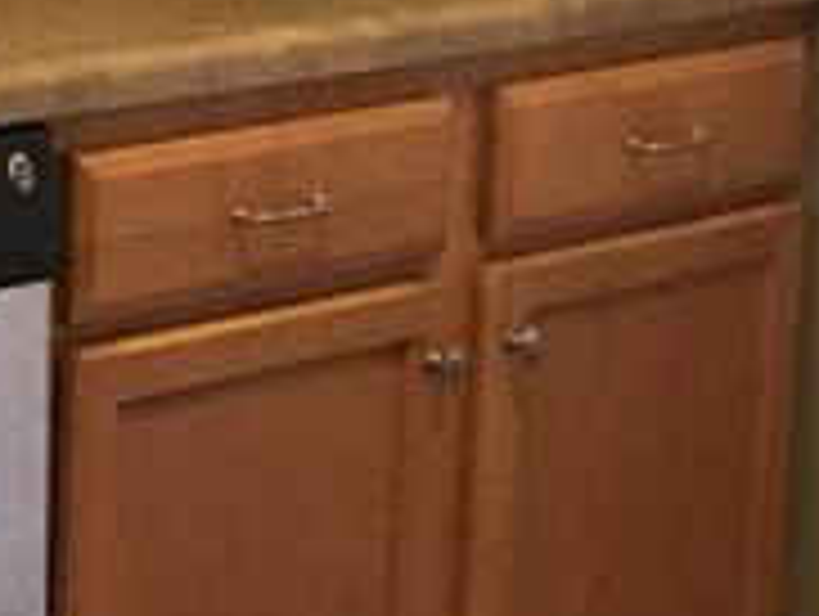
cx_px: -1251
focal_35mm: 163
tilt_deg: -5.4
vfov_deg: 9.0
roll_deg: +1.3
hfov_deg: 10.2
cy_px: -180
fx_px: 3862
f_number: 2.2
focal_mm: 4.15
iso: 64
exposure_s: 1/15
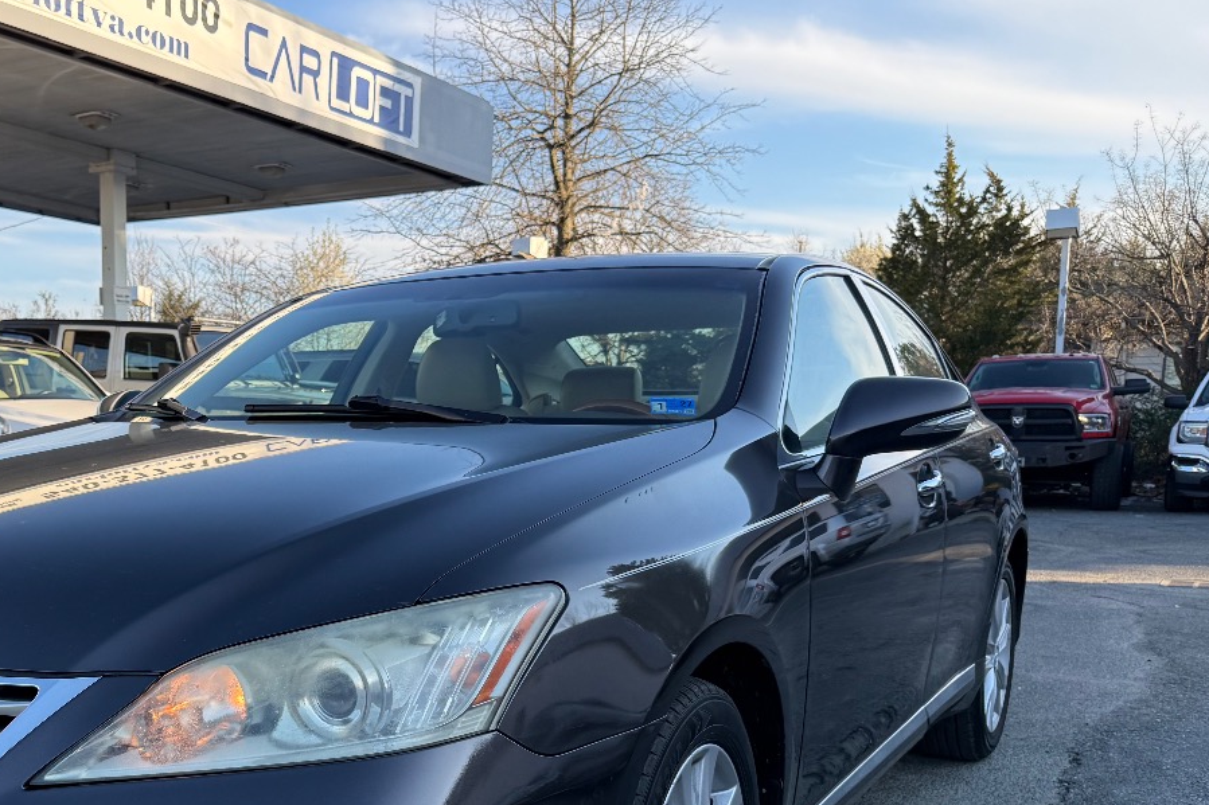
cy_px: 618
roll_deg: -0.5
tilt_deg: -7.0
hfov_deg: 46.2
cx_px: 261
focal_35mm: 40
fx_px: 1343
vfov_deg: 32.7
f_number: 1.78
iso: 100
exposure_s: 1/1091
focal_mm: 6.76
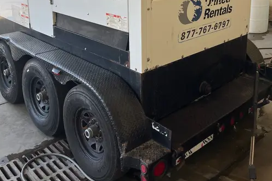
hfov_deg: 48.5
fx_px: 302
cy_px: 13
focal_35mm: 40
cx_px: 128
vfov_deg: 31.5
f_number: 1.6
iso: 50
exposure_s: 1/419
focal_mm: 5.1
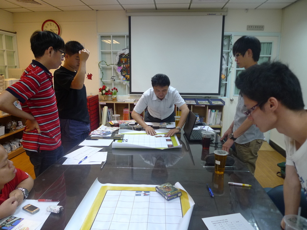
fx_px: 213
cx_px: 154
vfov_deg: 56.8
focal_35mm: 24
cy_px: 115
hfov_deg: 71.6
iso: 160
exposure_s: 1/60
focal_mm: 5.1
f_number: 2
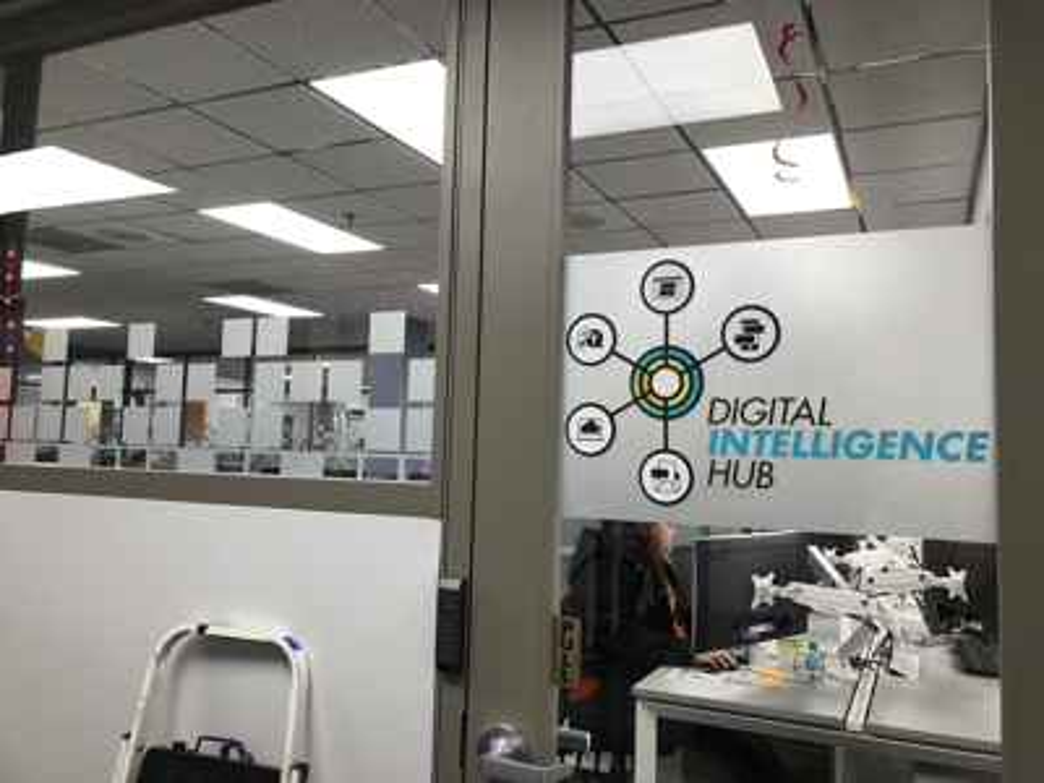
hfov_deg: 63.4
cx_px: 522
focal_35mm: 28
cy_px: 392
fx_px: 844
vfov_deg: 49.7
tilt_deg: +4.7
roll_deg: -2.0
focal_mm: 4
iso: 25
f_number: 1.8
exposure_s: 1/30
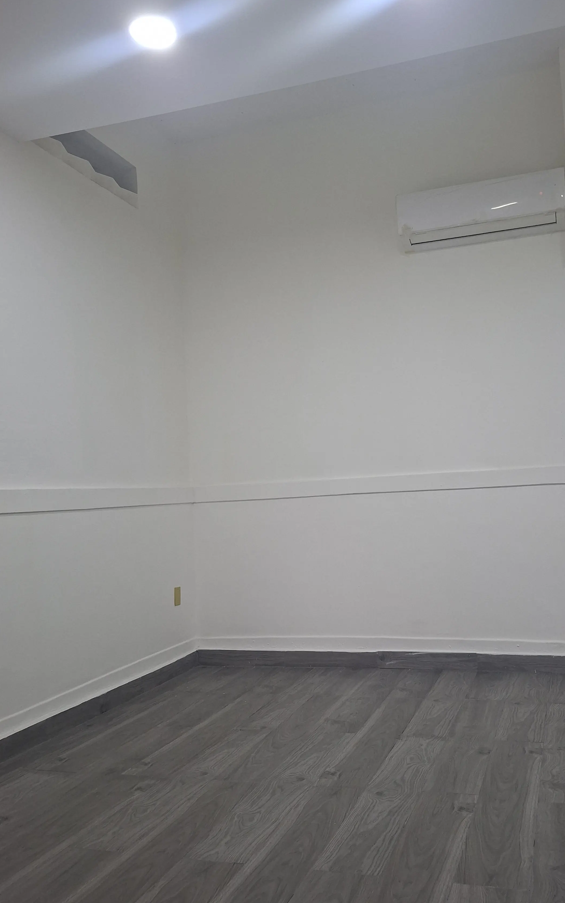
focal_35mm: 29
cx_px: 359
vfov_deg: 64.6
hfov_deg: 42.8
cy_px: 465
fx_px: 714
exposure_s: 1/60
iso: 200
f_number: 1.8
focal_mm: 5.54
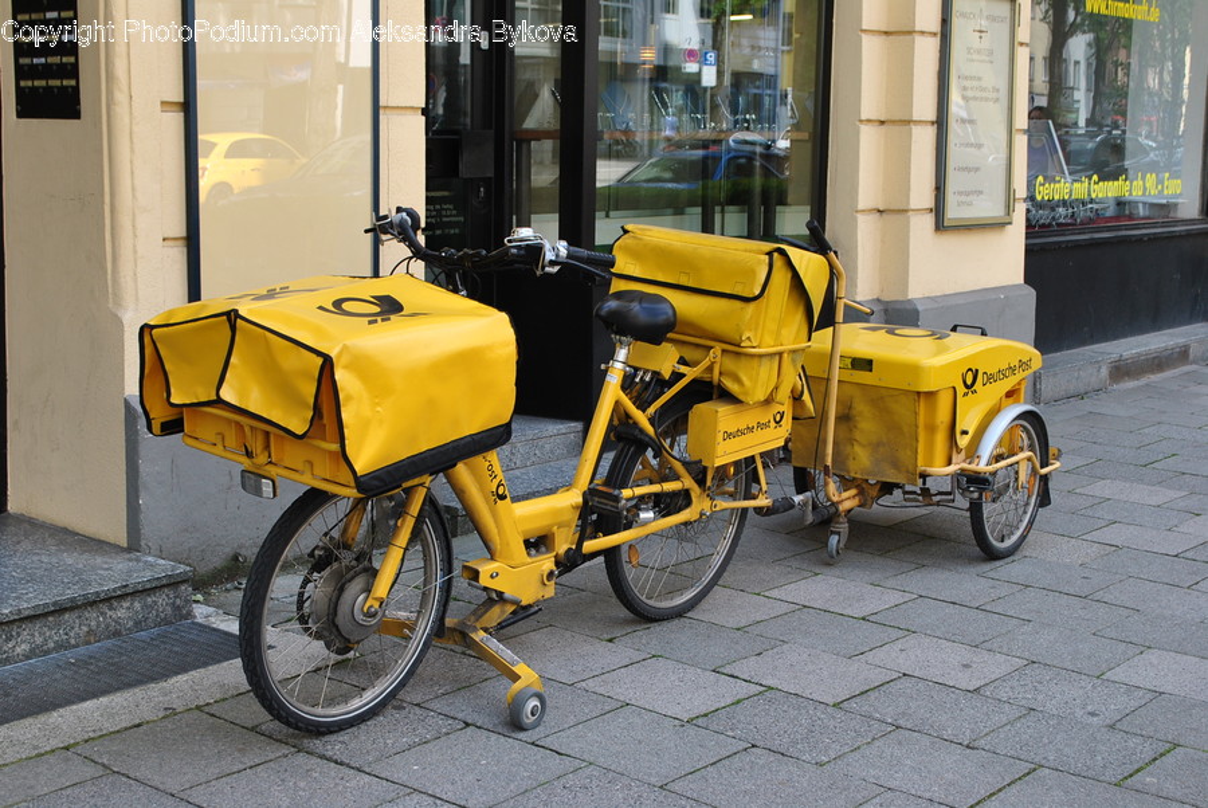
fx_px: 1763
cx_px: 604
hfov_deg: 37.8
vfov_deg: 25.8
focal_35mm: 52
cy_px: 404
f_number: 8
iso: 200
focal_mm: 35
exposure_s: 1/80
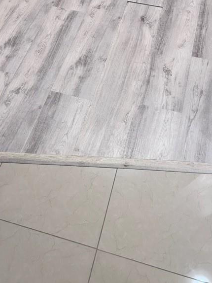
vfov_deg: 61.7
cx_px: 103
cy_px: 137
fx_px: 237
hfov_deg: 48.2
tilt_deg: -64.9
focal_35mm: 29
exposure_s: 1/60
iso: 100
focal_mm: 5.7
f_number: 1.5
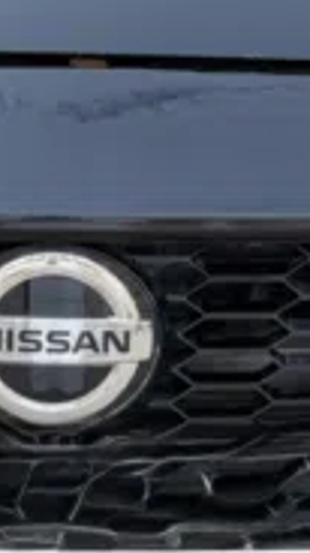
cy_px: 508
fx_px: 1335
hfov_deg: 13.2
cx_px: 45
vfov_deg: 22.8
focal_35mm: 91
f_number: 1.78
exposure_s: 1/60
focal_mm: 6.76
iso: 500
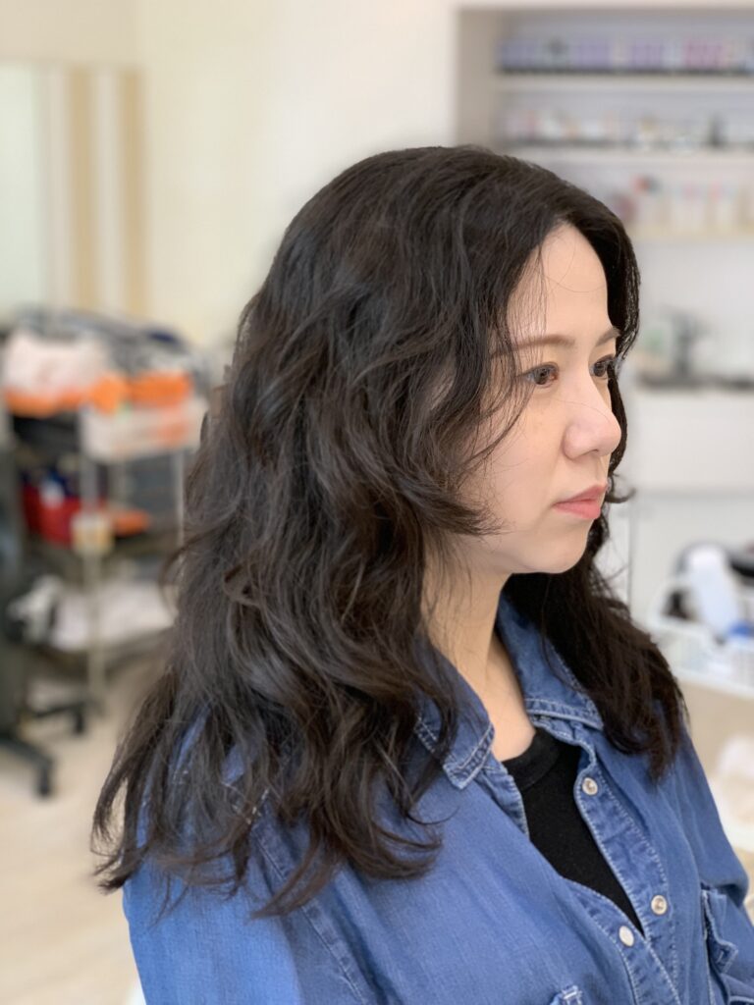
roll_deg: -0.7
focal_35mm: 52
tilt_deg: -13.2
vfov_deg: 36.8
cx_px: 377
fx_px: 1510
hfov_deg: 28.0
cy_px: 502
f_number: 2.4
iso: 125
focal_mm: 6
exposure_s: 1/120
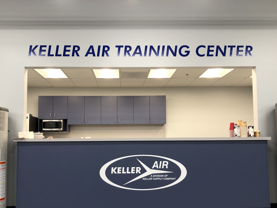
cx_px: 129
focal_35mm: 34
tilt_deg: +2.0
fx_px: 272
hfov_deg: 53.9
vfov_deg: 41.6
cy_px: 126
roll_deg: +0.1
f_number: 1.8
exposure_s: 1/30
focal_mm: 3.99
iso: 32
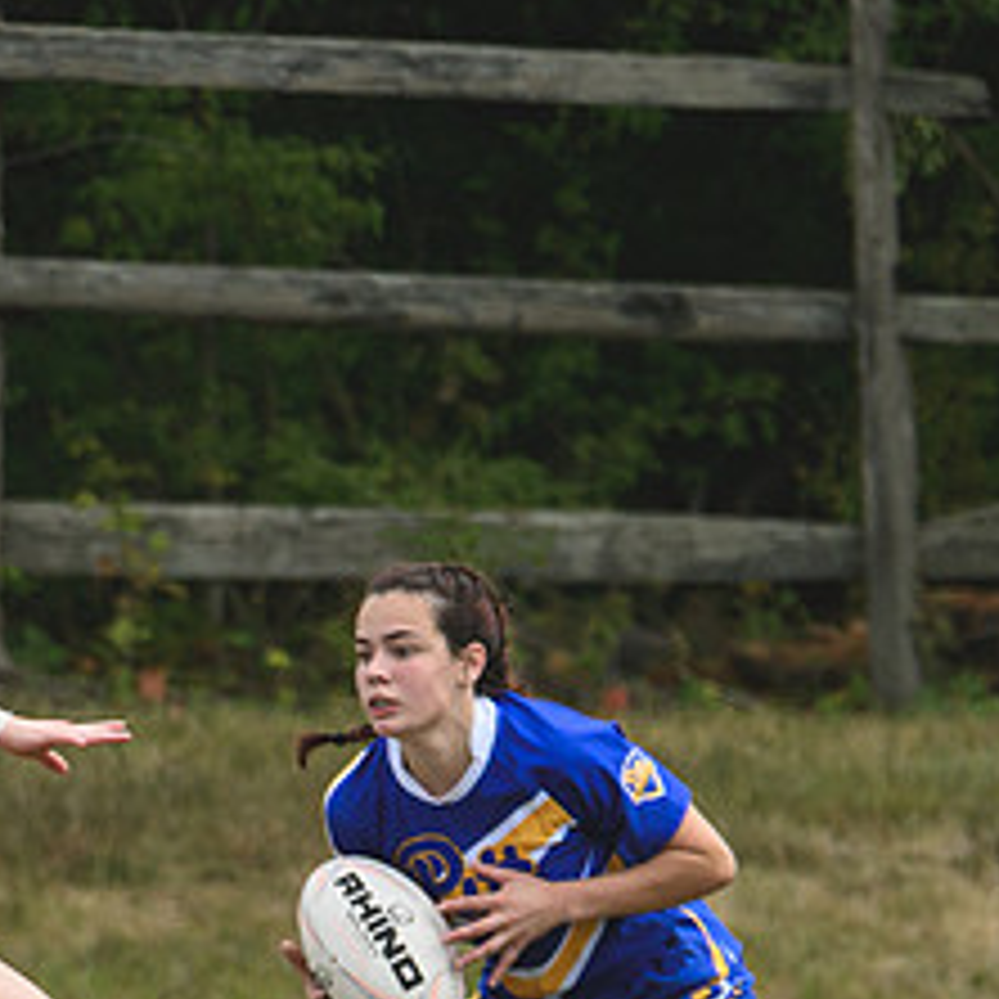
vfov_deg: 0.8
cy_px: 709
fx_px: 73334
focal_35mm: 2246
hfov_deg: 0.8
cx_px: 112
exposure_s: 1/1000
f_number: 6.3
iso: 450
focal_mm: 500
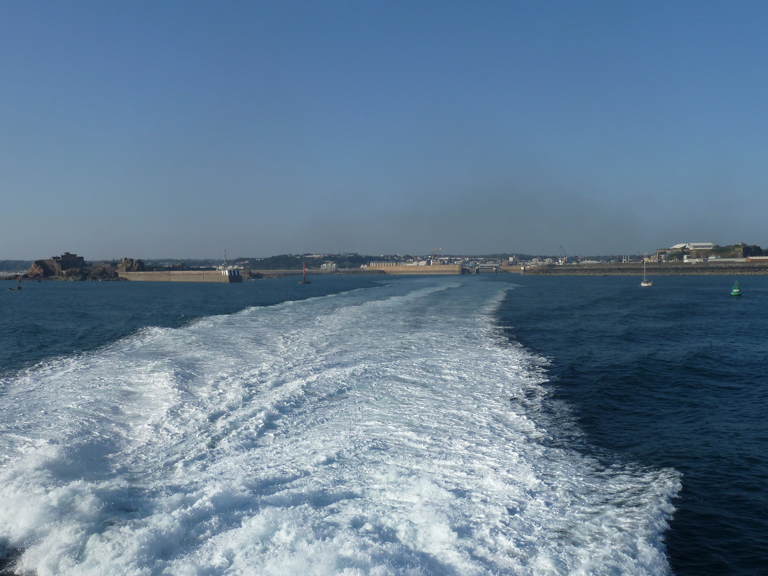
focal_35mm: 34
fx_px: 754
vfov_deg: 41.8
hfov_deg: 54.0
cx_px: 370
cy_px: 295
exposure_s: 1/500
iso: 80
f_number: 5.6
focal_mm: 5.3
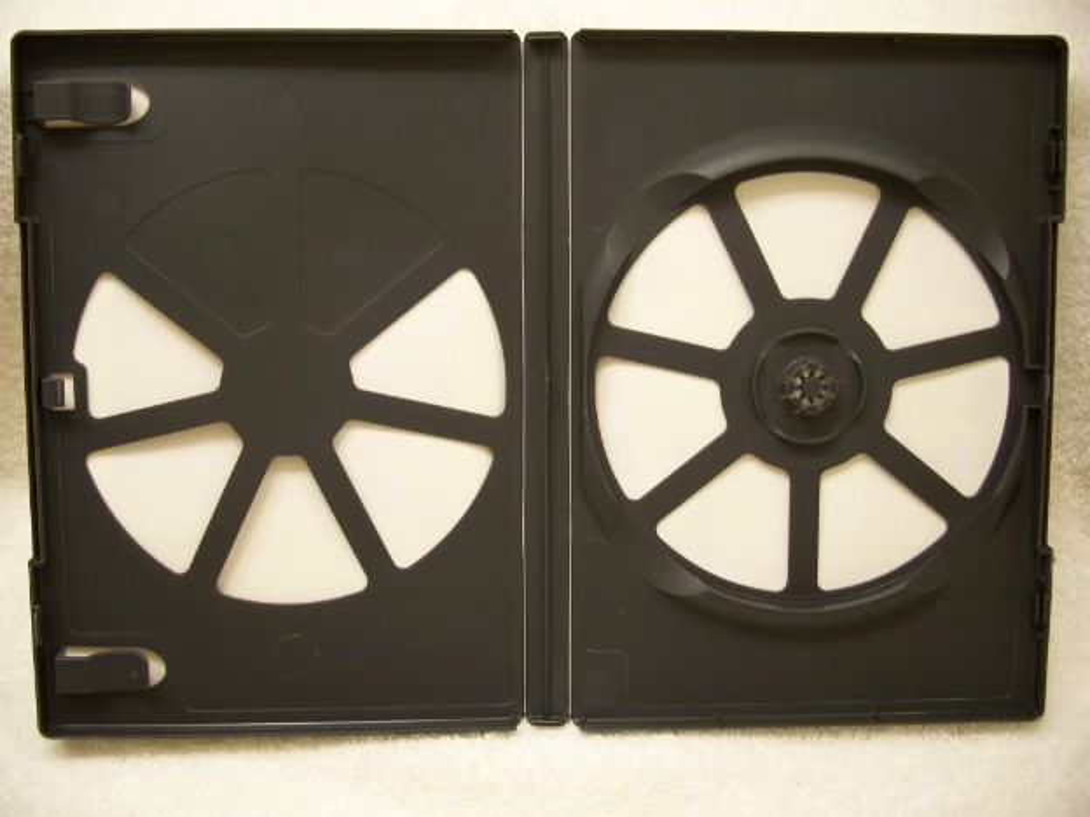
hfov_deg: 50.1
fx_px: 1165
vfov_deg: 38.7
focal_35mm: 37
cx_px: 545
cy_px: 408
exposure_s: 1/30
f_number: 2.8
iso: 160
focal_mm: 7.8
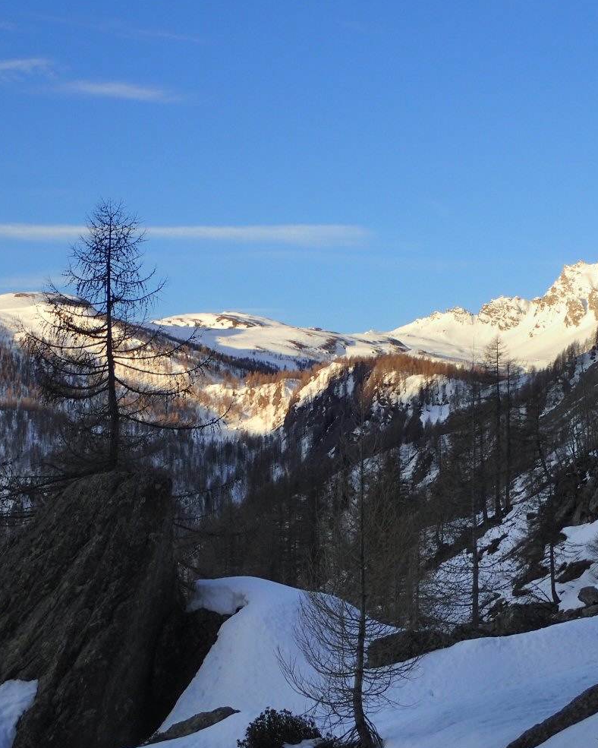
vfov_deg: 27.1
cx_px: 317
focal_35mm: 70
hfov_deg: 21.9
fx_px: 1549
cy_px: 377
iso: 100
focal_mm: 9.61
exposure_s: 1/250
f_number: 4.5
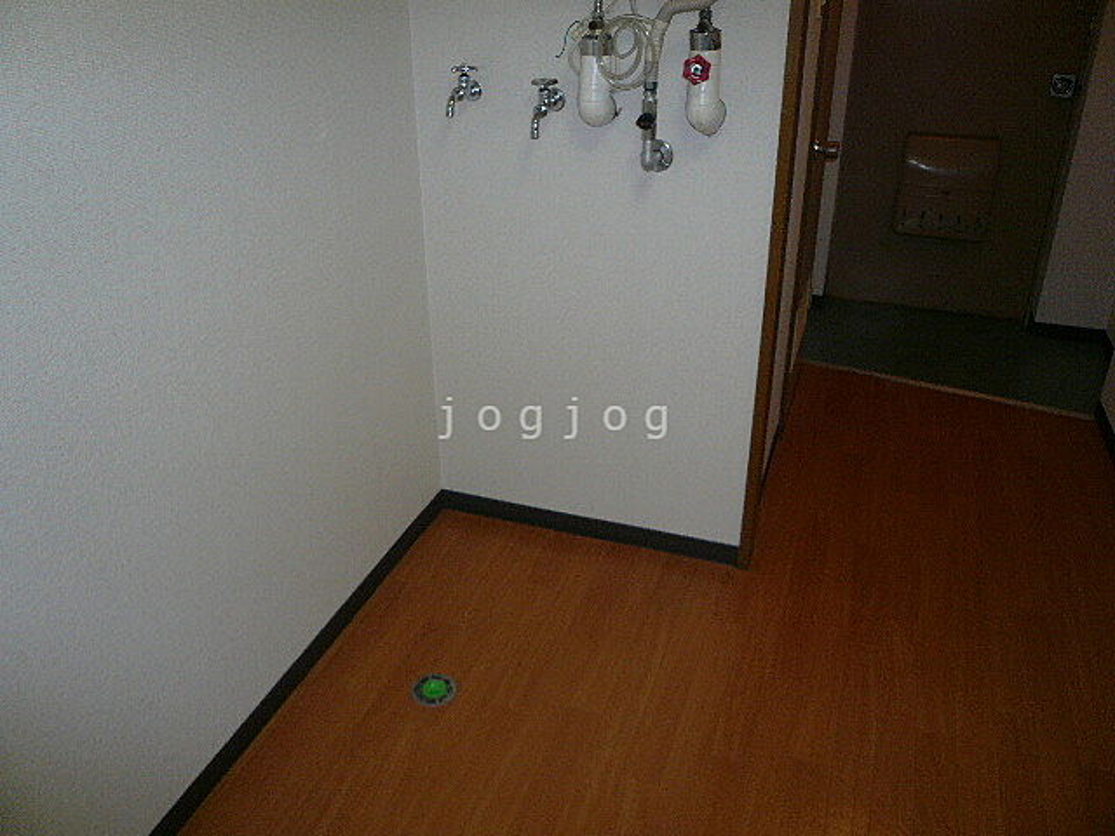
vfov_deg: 49.7
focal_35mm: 28
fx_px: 902
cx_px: 558
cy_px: 418
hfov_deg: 63.4
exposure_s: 1/30
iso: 100
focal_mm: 4.6
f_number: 2.8
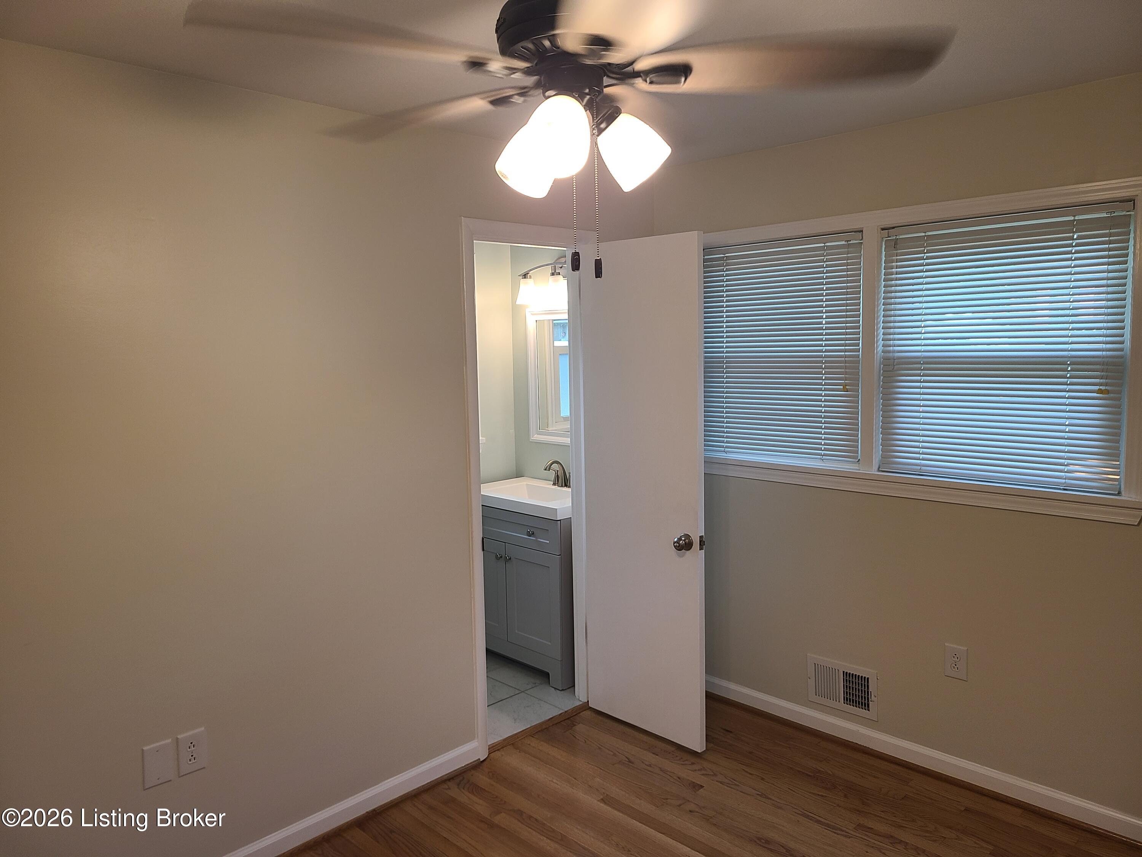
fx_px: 858
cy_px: 428
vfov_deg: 53.1
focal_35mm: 26
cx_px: 571
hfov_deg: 67.3
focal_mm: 5.4
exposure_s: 1/60
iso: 50
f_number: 1.8
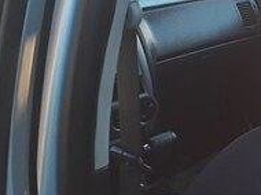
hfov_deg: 17.7
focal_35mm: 94
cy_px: 76
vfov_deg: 15.7
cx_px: 440
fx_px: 708
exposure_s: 1/100
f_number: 1.7
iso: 80
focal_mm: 3.71
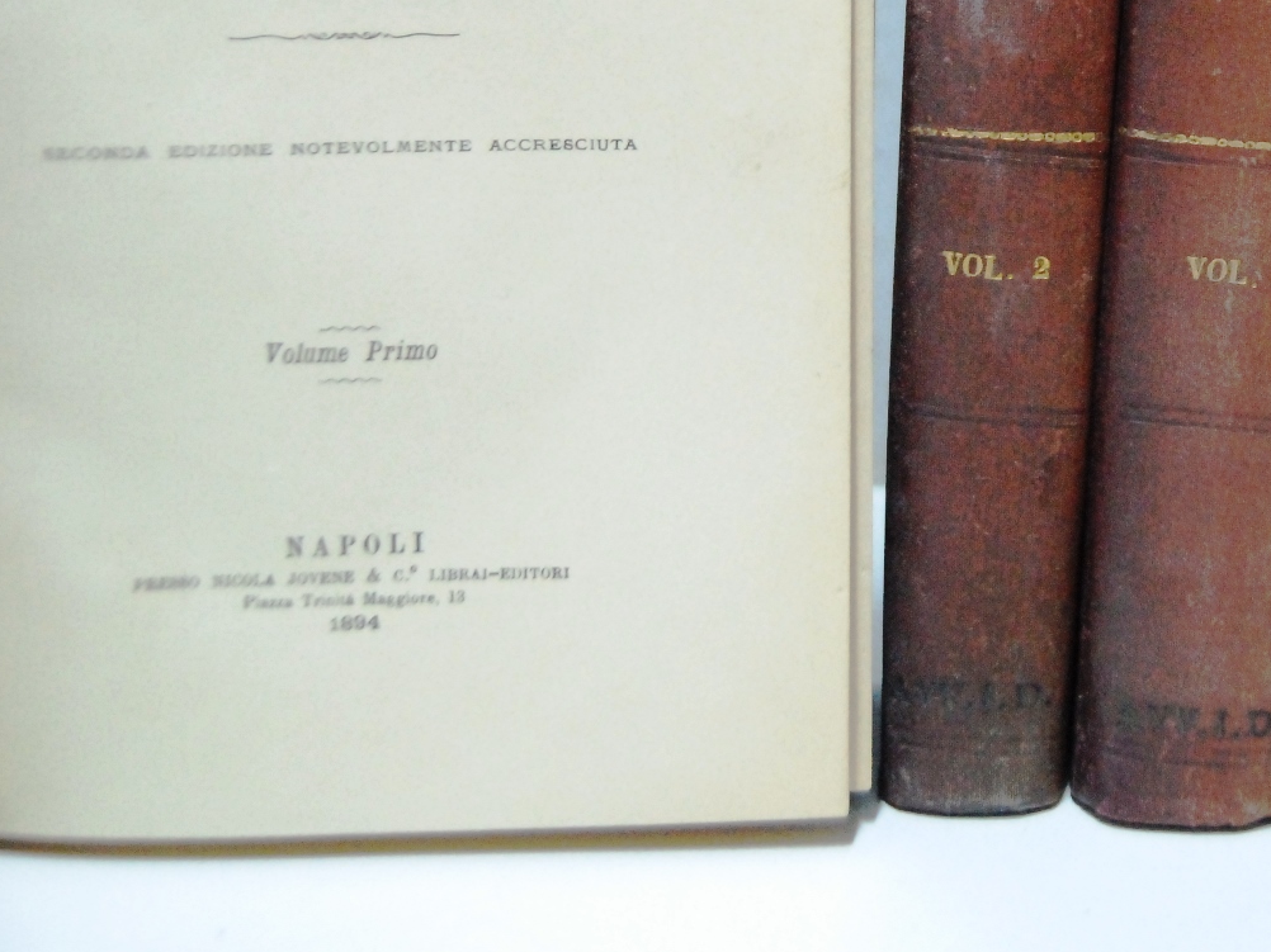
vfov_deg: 18.0
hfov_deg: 23.8
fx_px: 2971
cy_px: 150
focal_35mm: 81
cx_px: 1030
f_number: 3.5
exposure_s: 1/60
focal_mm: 29
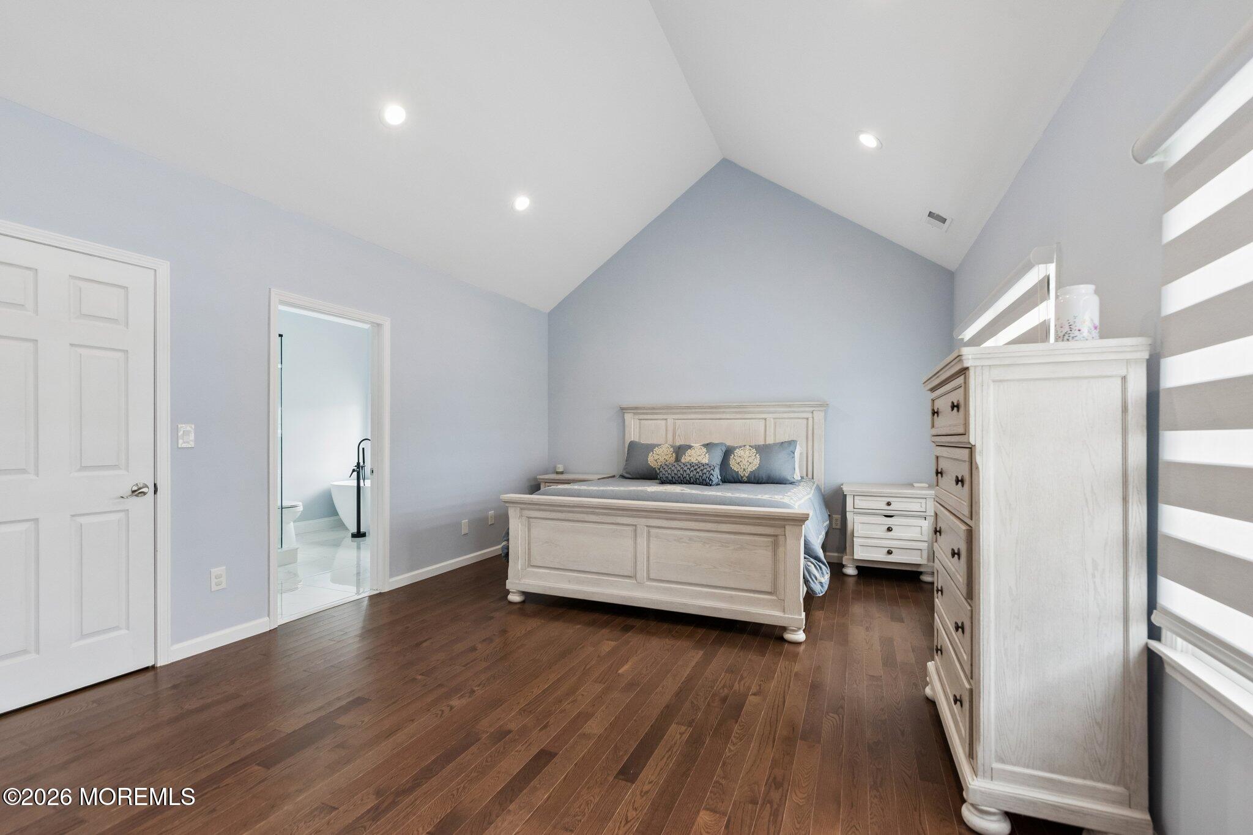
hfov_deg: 100.4
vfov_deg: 77.3
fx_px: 522
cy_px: 418
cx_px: 626
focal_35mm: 15
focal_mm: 15
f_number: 7.1
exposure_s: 1/60
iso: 1000
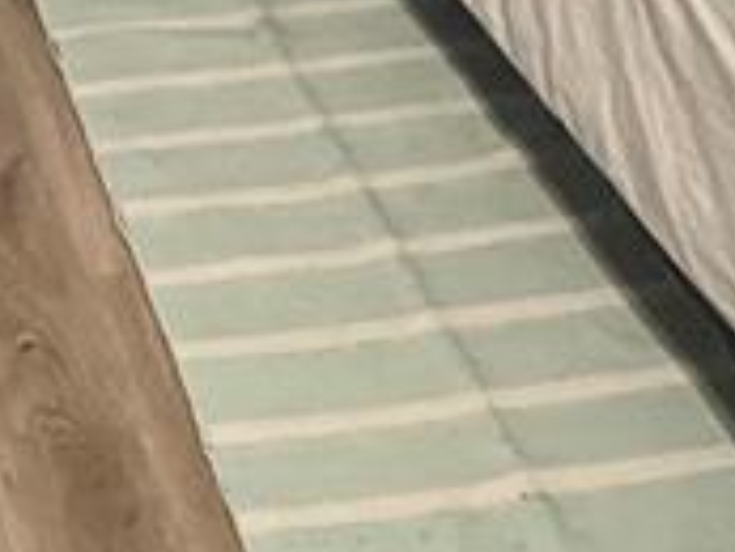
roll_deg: +1.4
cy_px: -599
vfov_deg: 15.0
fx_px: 1636
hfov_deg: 22.3
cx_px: -255
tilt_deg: -24.8
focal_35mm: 77
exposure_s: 1/40
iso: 800
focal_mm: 1.57
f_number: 1.8
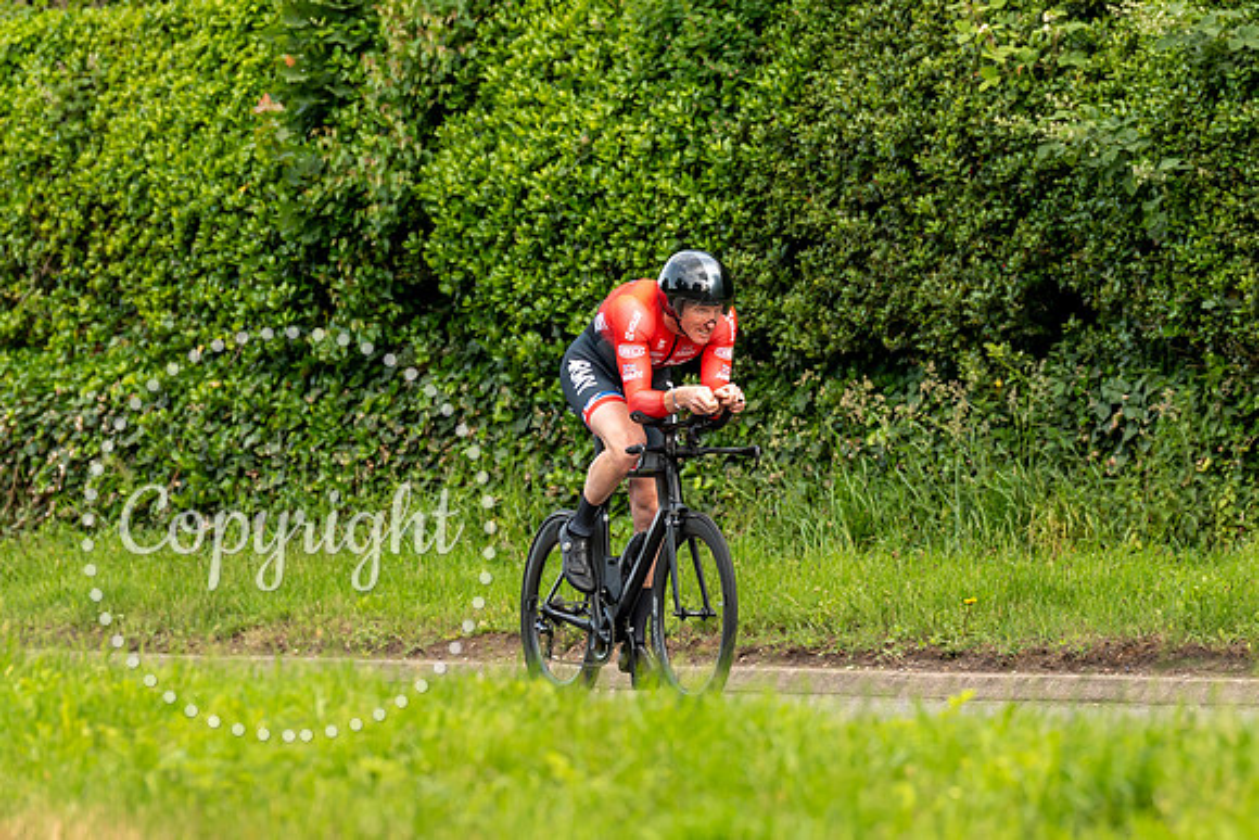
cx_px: 649
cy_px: 508
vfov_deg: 4.0
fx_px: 12160
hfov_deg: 5.9
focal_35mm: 348
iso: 500
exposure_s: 1/1000
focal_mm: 200
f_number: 4
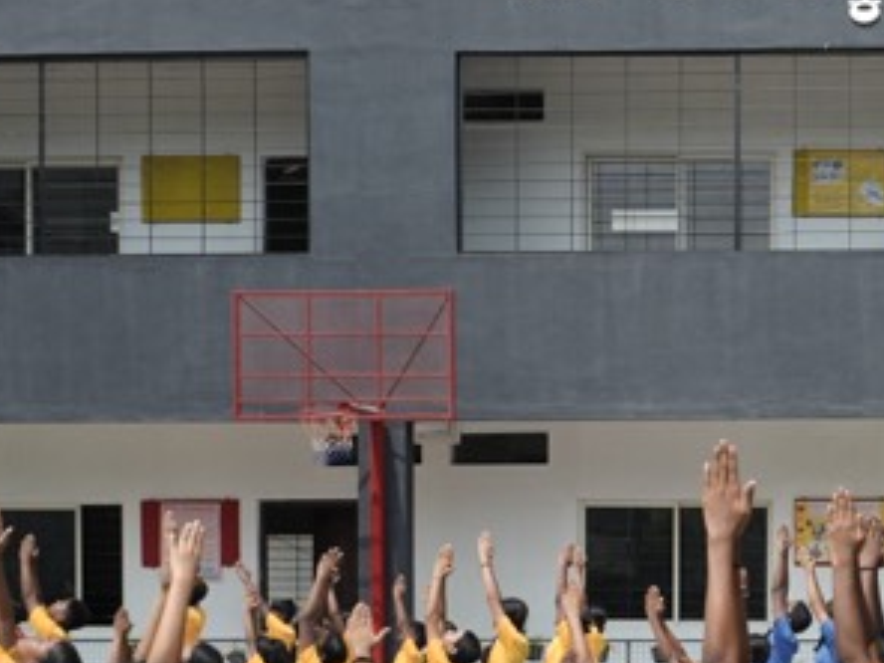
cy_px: 681
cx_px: 1078
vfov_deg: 13.4
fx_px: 2784
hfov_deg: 17.2
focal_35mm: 109
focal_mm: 28
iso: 50
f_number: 5.6
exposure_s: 1/200
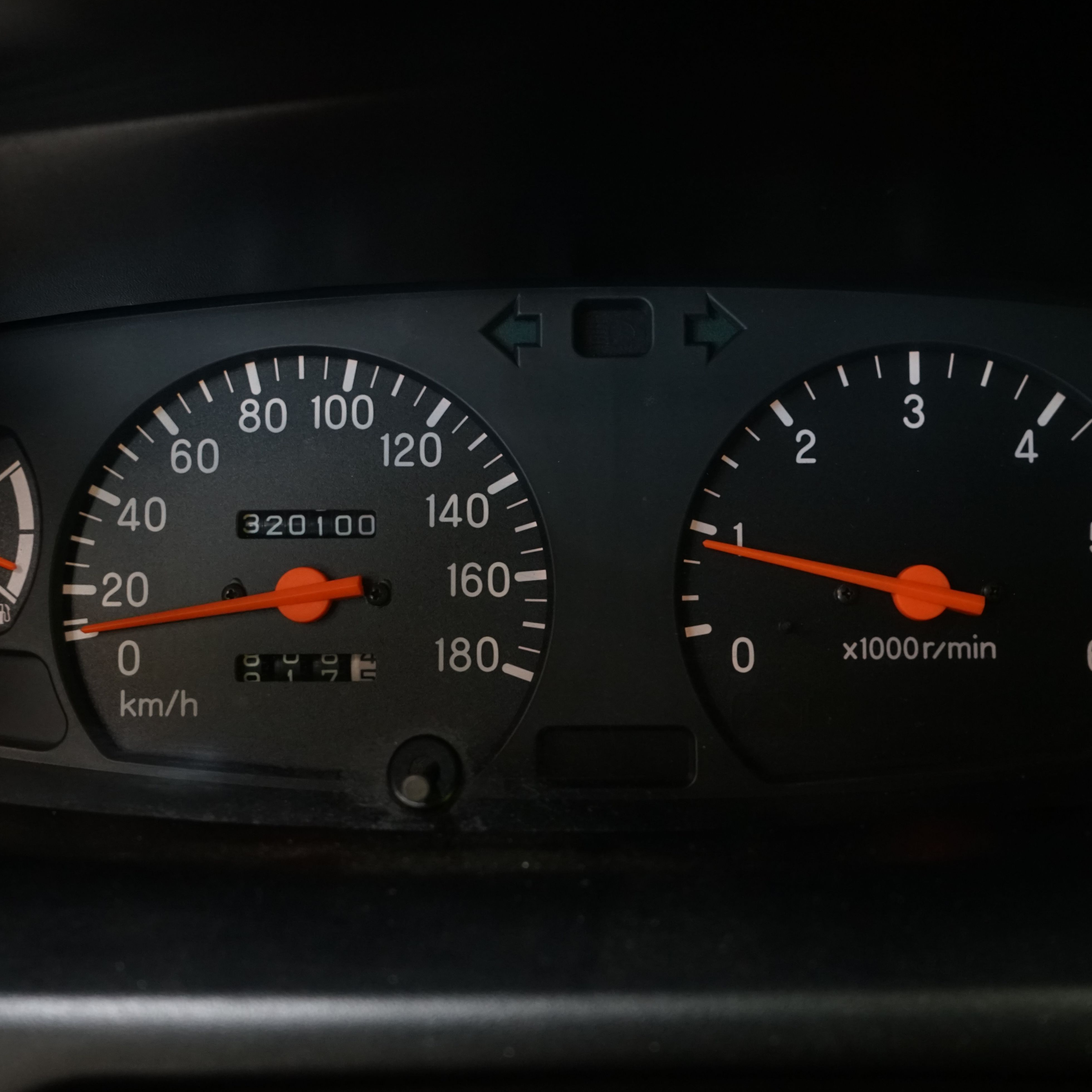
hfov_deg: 42.8
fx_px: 1392
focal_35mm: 39
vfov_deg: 42.8
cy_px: 554
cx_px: 586
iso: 2000
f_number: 5.6
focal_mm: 30
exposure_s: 1/20
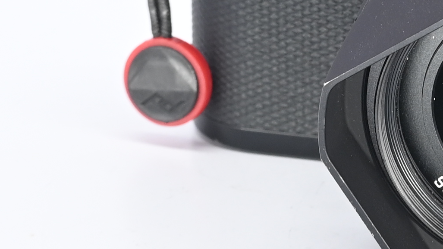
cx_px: 474
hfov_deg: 7.1
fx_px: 3536
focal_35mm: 301
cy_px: -20
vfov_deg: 4.0
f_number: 9
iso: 500
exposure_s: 1/100
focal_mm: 50
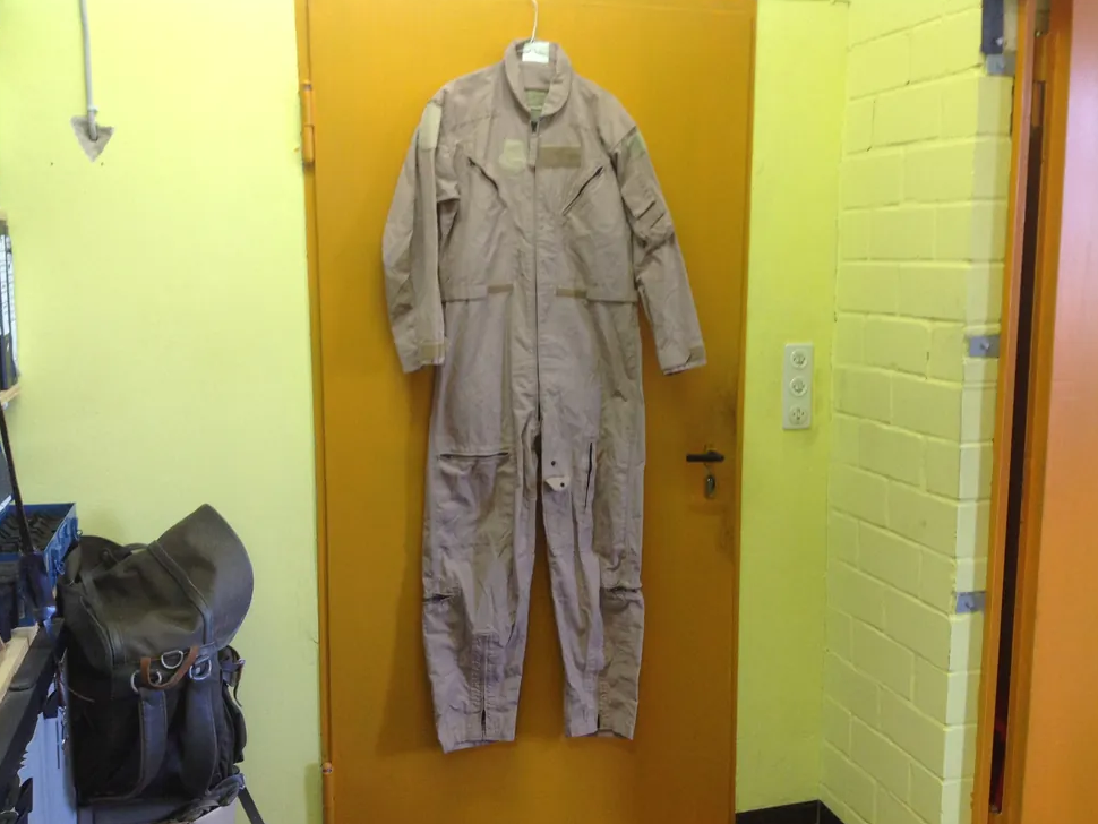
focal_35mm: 36
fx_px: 1142
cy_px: 407
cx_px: 558
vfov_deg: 39.7
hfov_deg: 51.3
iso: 125
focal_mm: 4.28
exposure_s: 1/17
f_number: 2.4
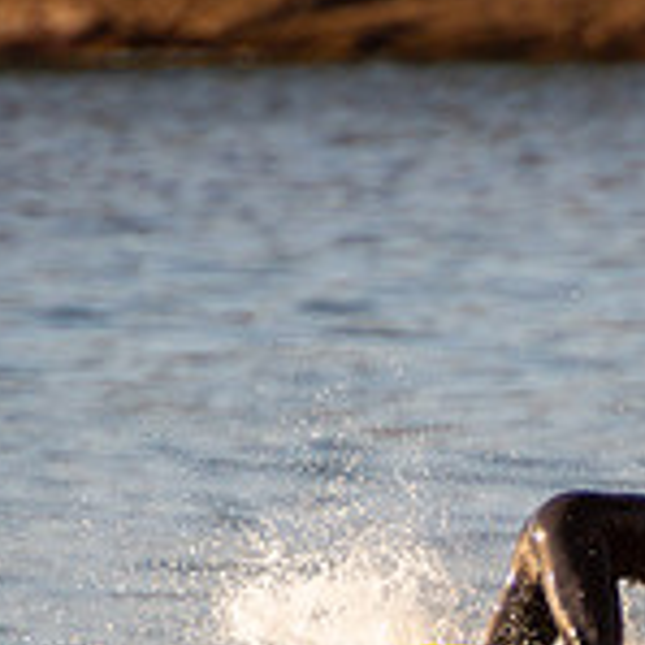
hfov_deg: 0.9
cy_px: 768
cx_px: 597
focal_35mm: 1987
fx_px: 41888
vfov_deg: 0.9
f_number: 5.6
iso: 400
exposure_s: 1/1250
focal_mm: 400
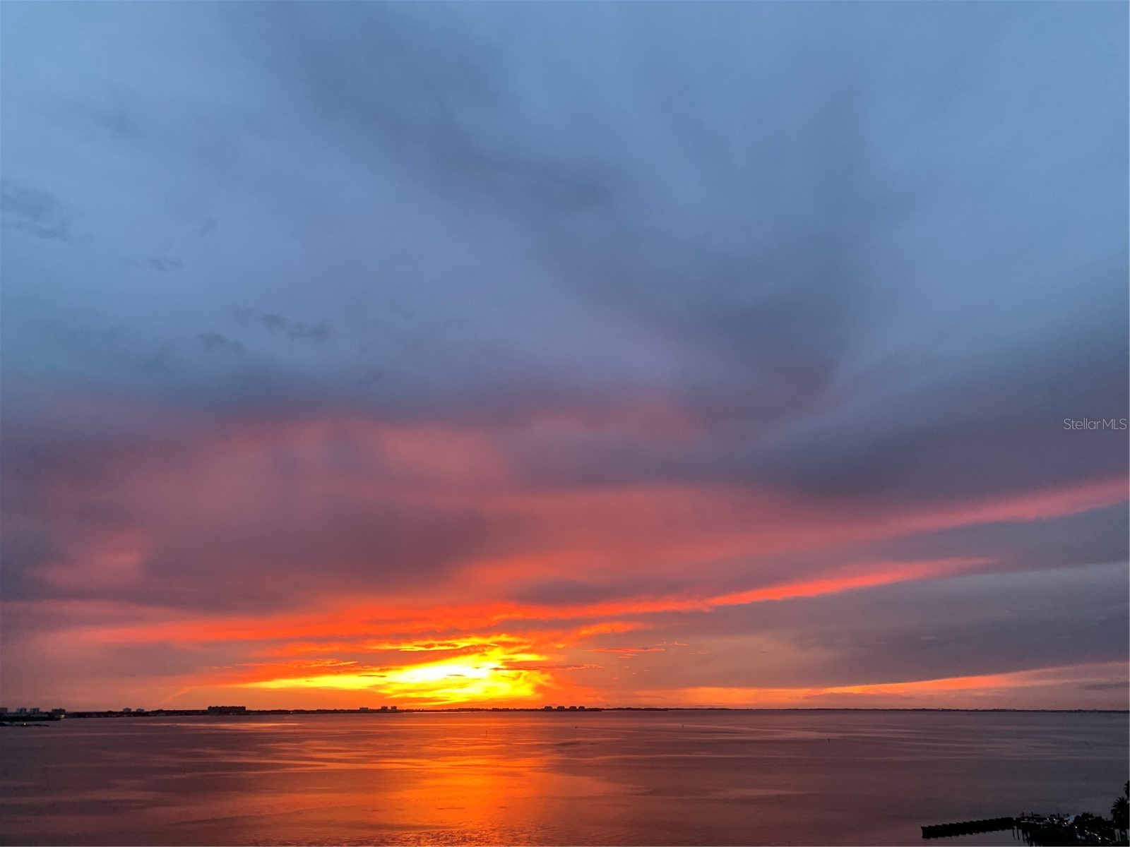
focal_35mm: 26
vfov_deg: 53.1
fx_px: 849
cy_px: 424
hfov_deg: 67.3
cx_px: 565
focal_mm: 4.25
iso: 200
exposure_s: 1/60
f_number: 1.8
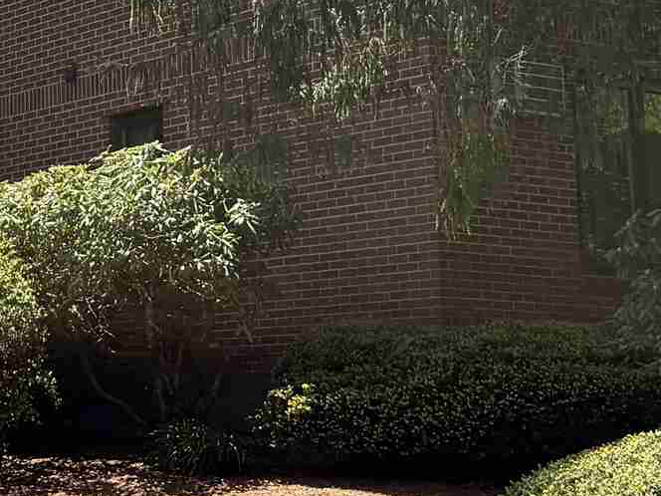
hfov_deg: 17.2
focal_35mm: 111
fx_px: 2120
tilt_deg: +10.7
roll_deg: -0.3
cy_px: 55
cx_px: -32
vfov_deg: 13.2
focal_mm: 6.76
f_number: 1.78
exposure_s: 1/2370
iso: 80
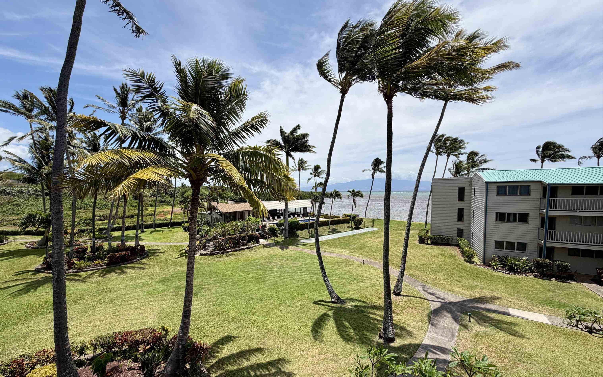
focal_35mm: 15
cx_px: 299
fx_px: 247
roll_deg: +0.7
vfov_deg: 74.6
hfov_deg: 101.5
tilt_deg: -3.7
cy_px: 205
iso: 20
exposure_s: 1/1105
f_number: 2.2
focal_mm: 2.22
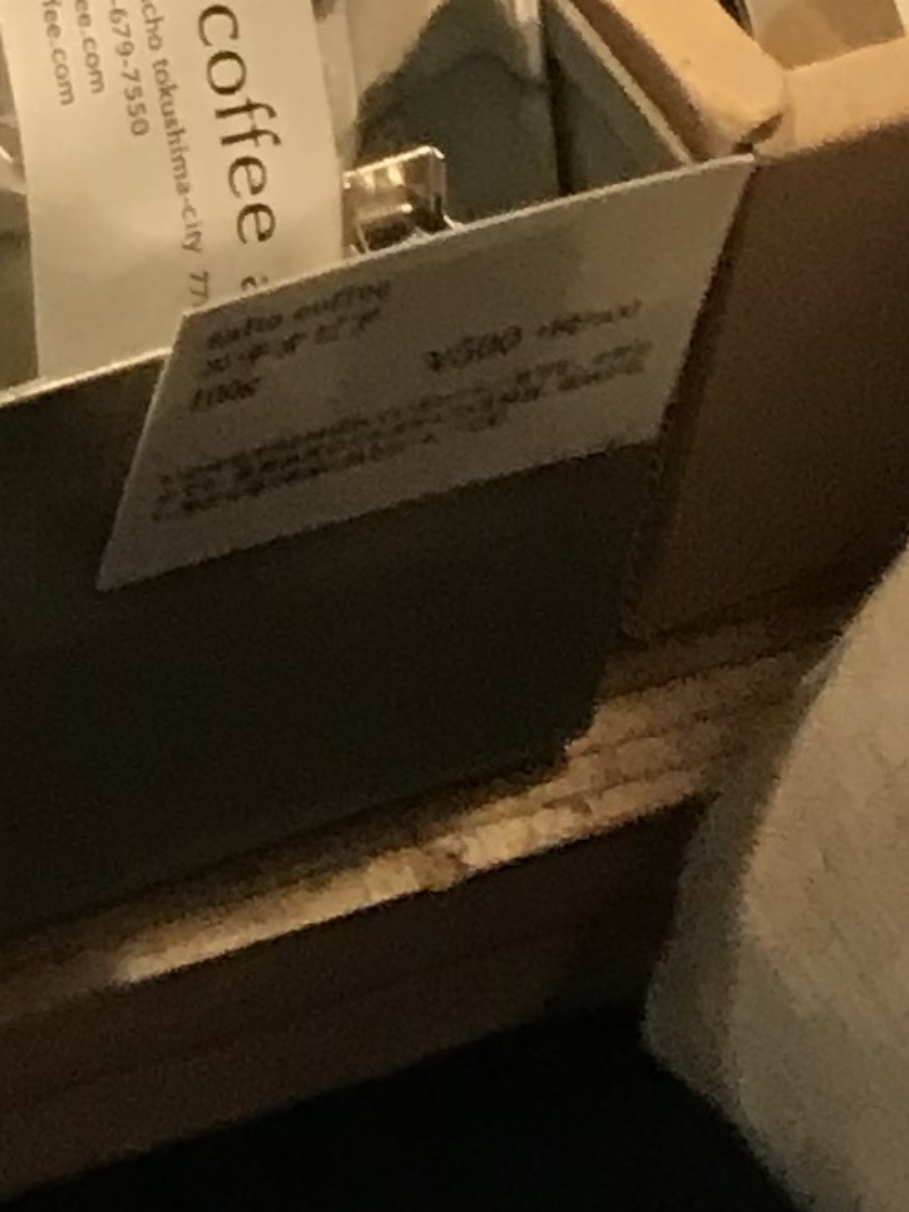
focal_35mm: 170
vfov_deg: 9.5
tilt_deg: -26.0
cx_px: -1148
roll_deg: +0.0
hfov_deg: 8.1
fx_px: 5952
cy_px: -2192
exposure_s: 1/20
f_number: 1.8
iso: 40
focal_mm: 3.99
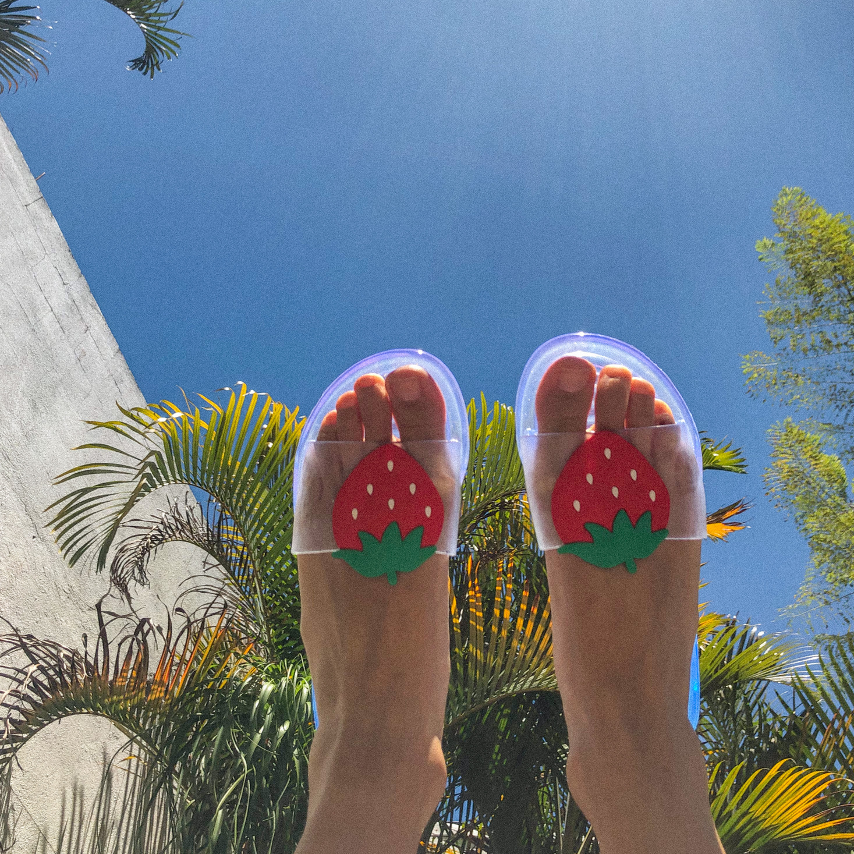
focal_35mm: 34
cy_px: 365
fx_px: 949
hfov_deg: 48.4
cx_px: 417
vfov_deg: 48.3
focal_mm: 3.99
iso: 20
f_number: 1.8
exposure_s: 1/1600
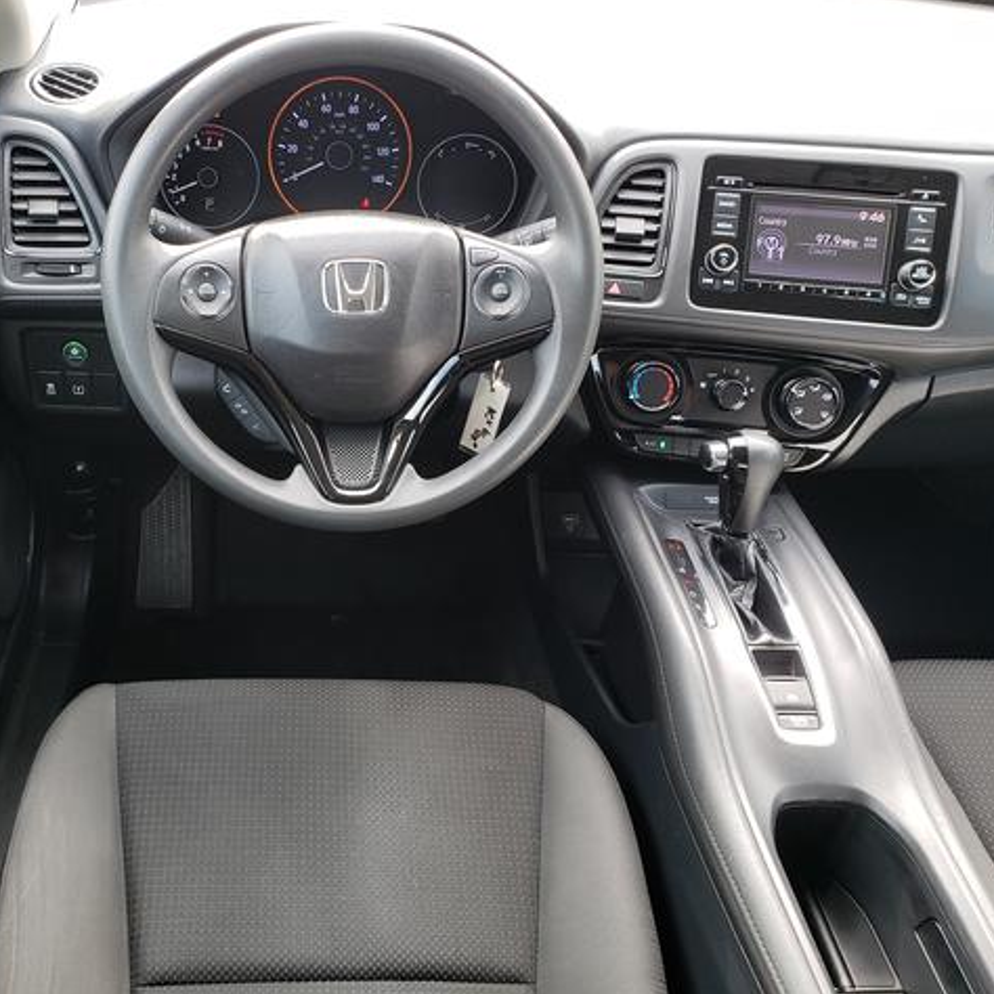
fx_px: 1007
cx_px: 348
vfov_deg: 52.5
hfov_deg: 51.7
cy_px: 495
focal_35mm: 31
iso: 125
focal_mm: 4.3
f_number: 2.4
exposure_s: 1/120
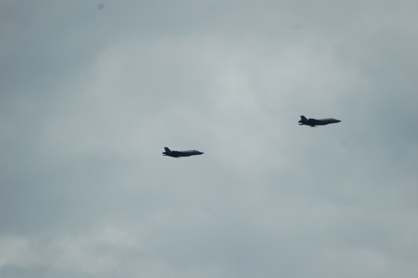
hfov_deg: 4.6
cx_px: 209
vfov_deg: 3.0
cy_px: 139
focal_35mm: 450
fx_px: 5219
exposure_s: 1/1600
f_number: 5.6
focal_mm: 300
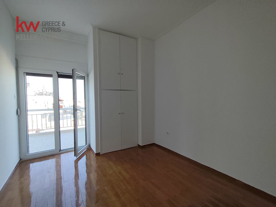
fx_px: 120
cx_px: 138
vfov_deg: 81.7
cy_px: 104
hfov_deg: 98.2
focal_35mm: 15
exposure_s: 1/500
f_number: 2.2
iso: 160
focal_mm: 1.67
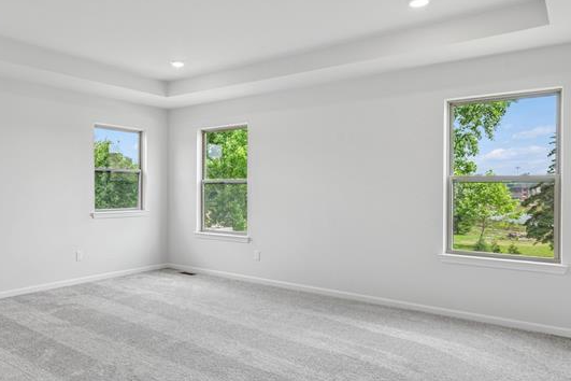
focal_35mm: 27
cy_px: 190
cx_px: 210
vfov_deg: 47.9
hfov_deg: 66.2
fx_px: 428
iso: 100
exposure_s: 1/4
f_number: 9
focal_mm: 14
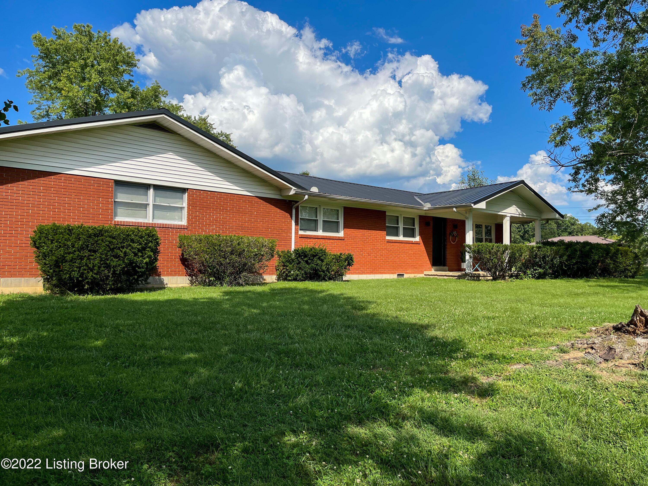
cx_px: 324
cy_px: 243
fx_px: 487
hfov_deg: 67.3
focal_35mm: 26
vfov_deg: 53.1
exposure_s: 1/4900
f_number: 1.6
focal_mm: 5.1
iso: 50
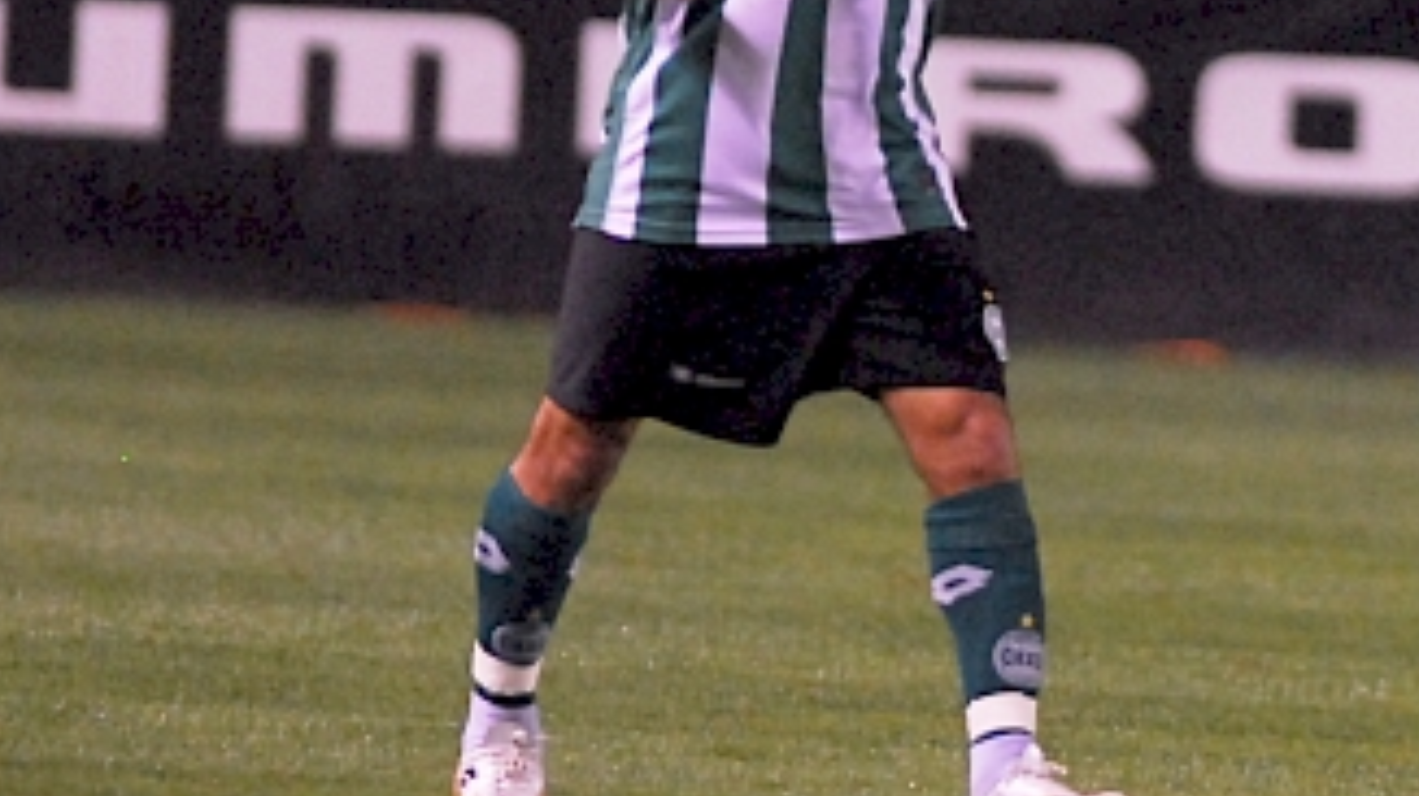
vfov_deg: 0.8
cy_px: -311
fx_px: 55735
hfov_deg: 1.5
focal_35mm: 1482
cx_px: 1967
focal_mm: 300
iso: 800
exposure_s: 1/320
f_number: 2.8
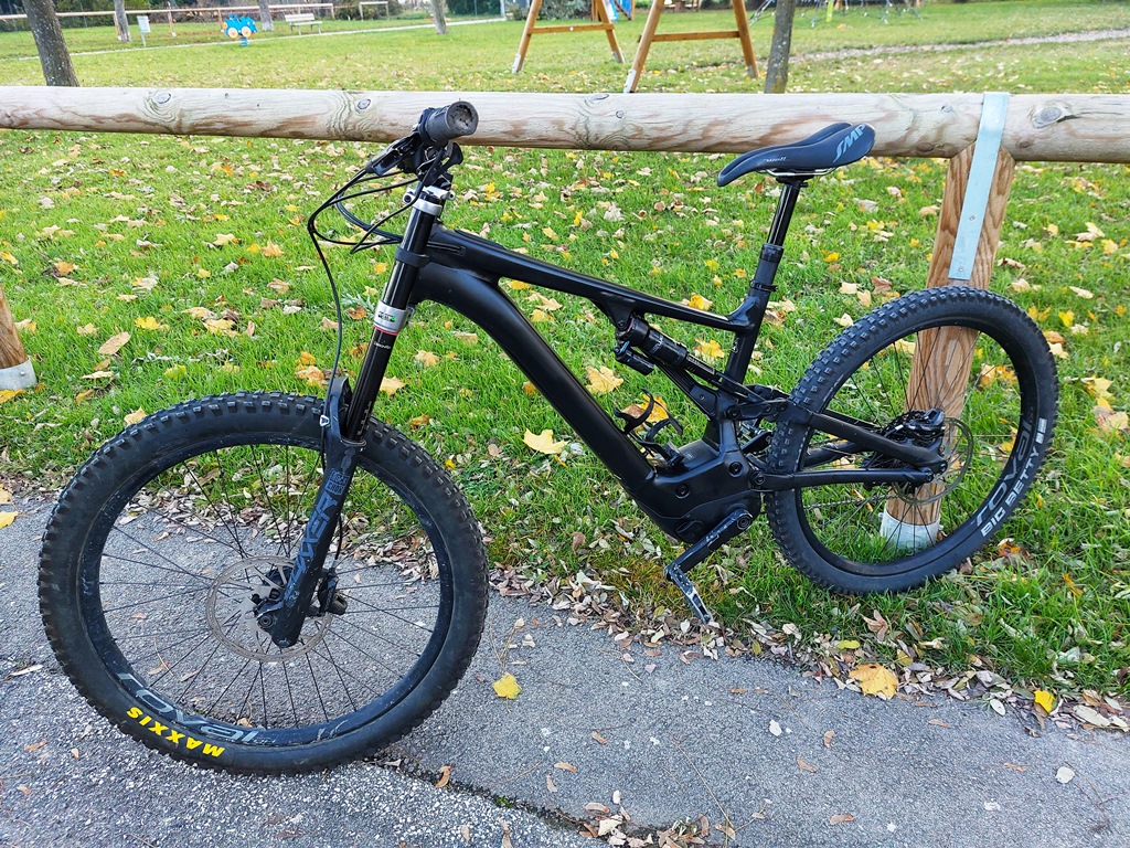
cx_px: 565
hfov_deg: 69.4
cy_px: 424
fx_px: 816
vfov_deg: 54.9
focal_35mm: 25
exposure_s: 1/50
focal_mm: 5.23
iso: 320
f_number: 1.8
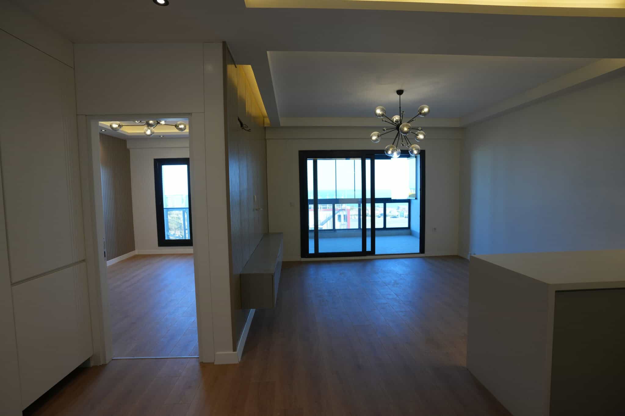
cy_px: 208
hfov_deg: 93.3
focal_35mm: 17
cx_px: 312
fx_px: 295
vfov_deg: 70.4
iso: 400
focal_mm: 17
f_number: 4
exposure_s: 1/160
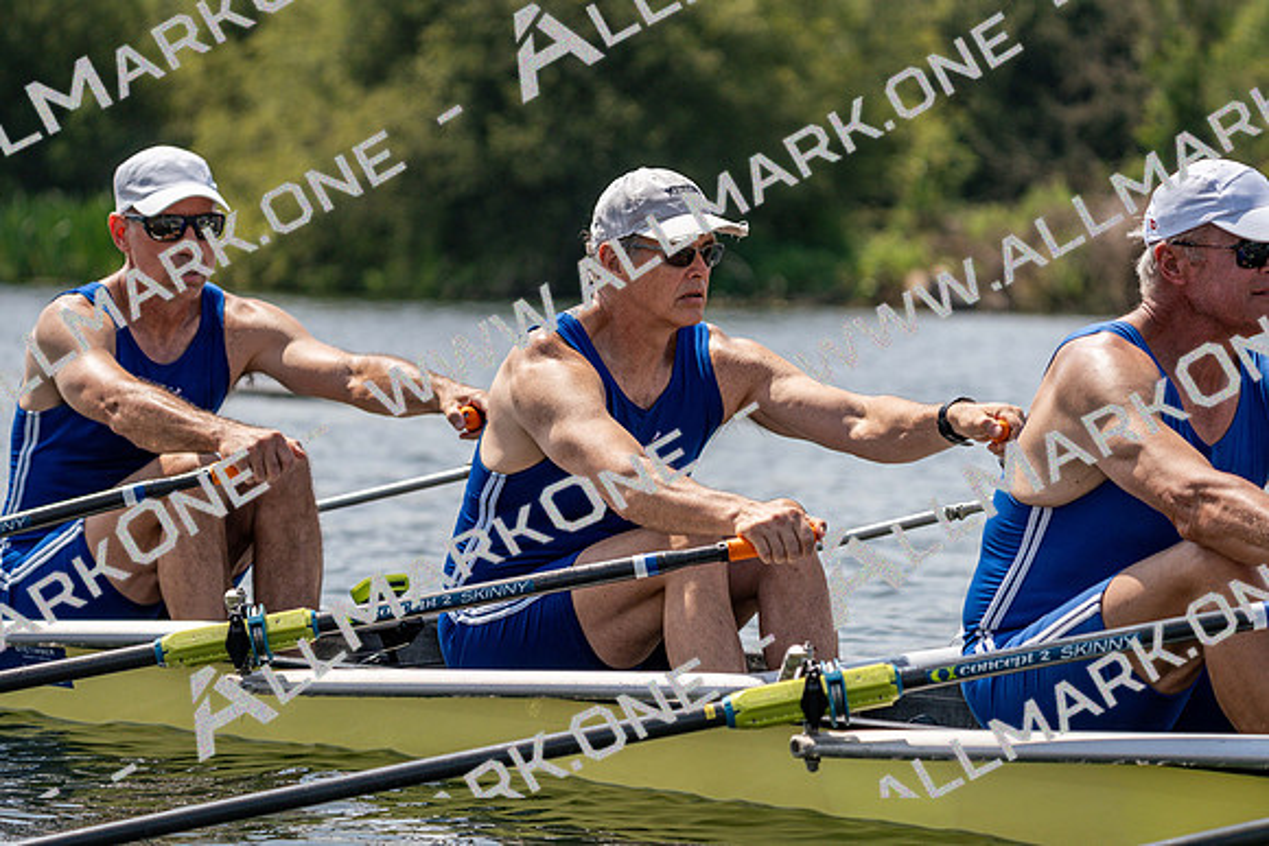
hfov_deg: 10.3
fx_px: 7051
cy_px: 423
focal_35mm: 200
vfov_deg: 6.9
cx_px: 634
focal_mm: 200
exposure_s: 1/1600
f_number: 5.6
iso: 200
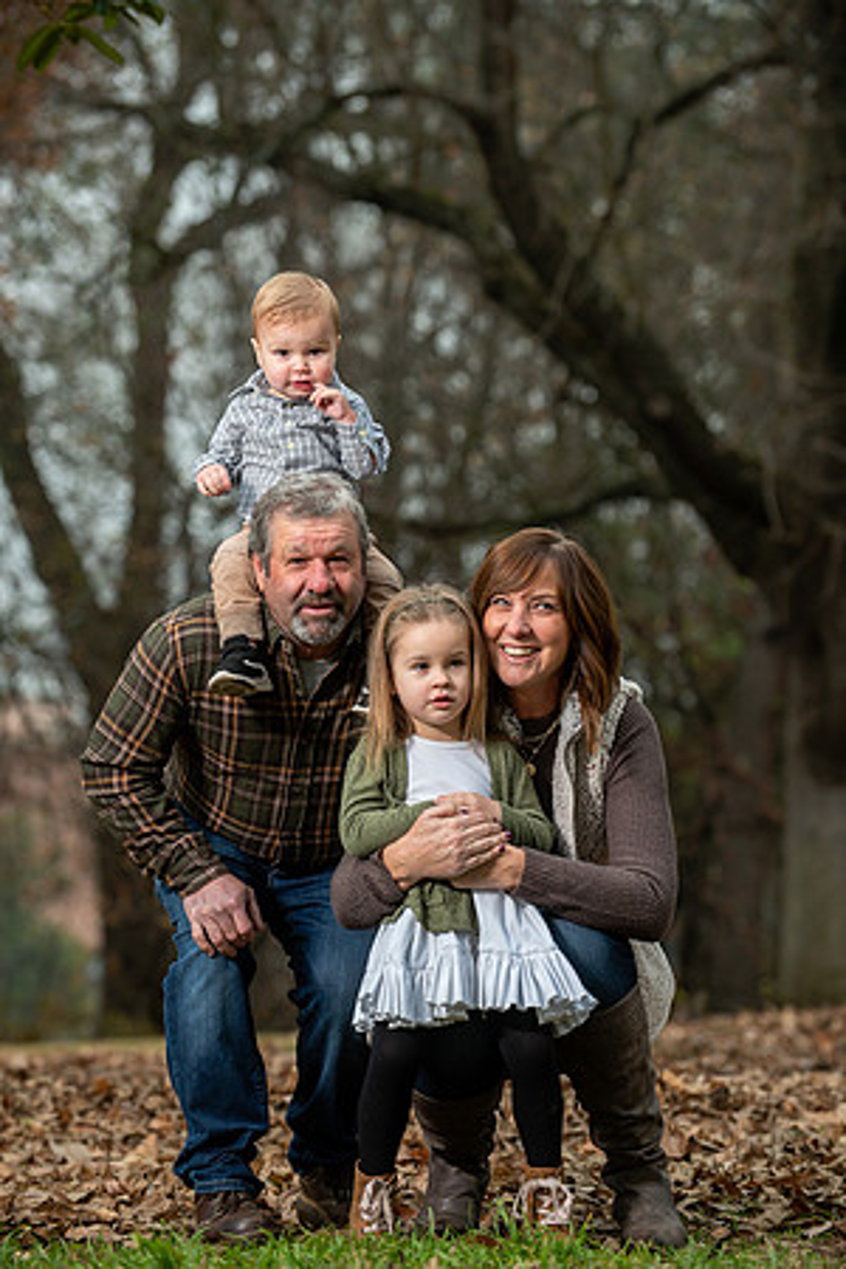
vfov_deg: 15.8
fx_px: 4582
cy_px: 634
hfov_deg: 10.5
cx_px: 423
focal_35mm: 130
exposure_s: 1/125
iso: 200
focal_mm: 130
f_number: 4
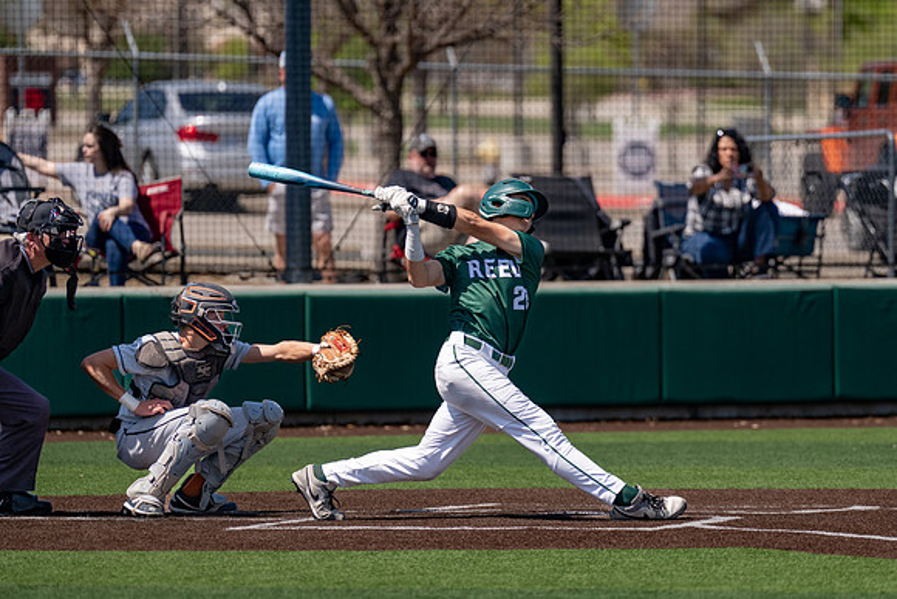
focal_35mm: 354
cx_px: 557
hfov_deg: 5.8
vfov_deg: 3.9
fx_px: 8817
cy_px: 295
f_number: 4
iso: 320
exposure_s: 1/4000
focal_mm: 280
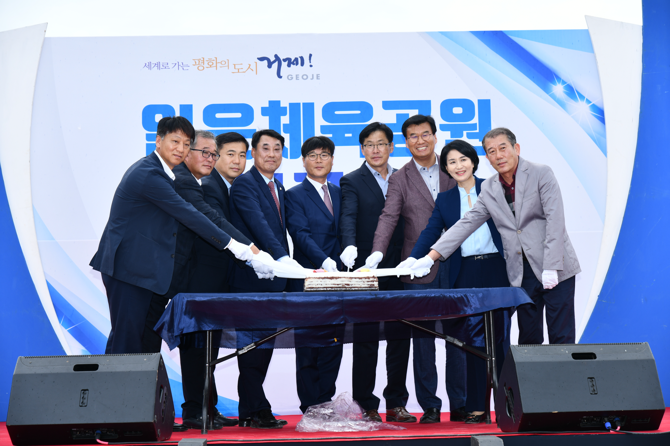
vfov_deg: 17.5
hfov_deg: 26.0
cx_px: 335
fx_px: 1452
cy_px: 223
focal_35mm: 78
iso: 200
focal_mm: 78
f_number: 6.3
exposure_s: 1/250
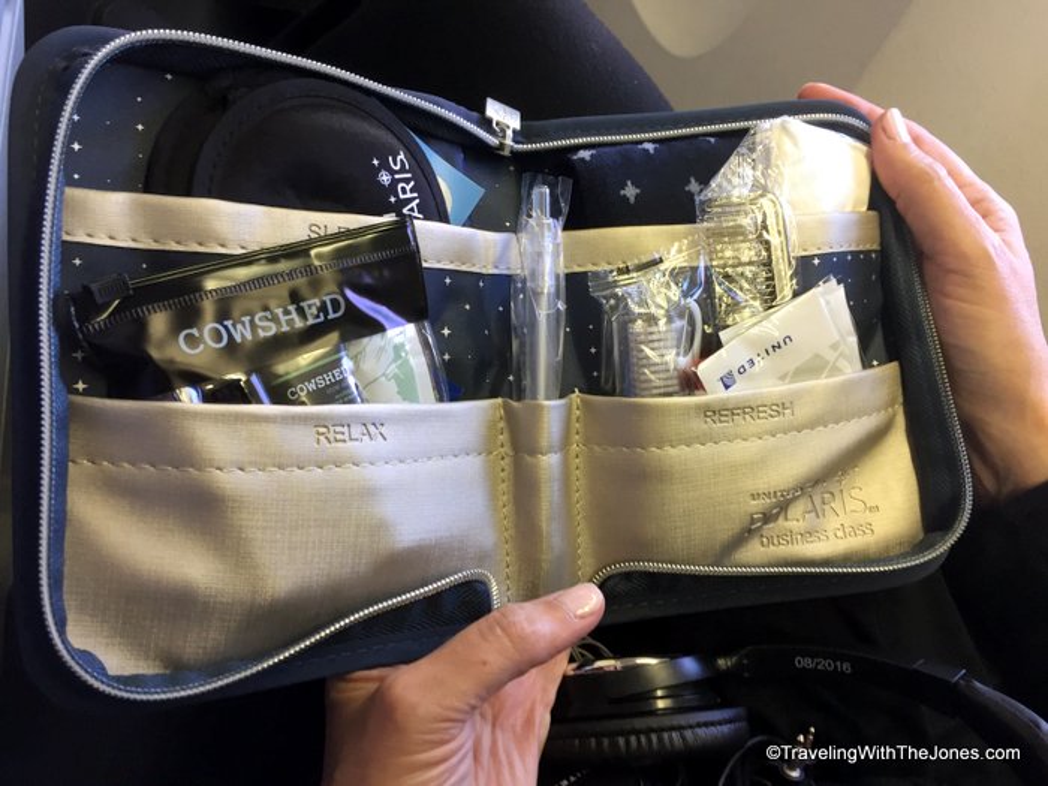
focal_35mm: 29
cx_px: 524
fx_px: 878
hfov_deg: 61.7
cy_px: 393
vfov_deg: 48.2
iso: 64
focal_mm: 4.15
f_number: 2.2
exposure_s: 1/30
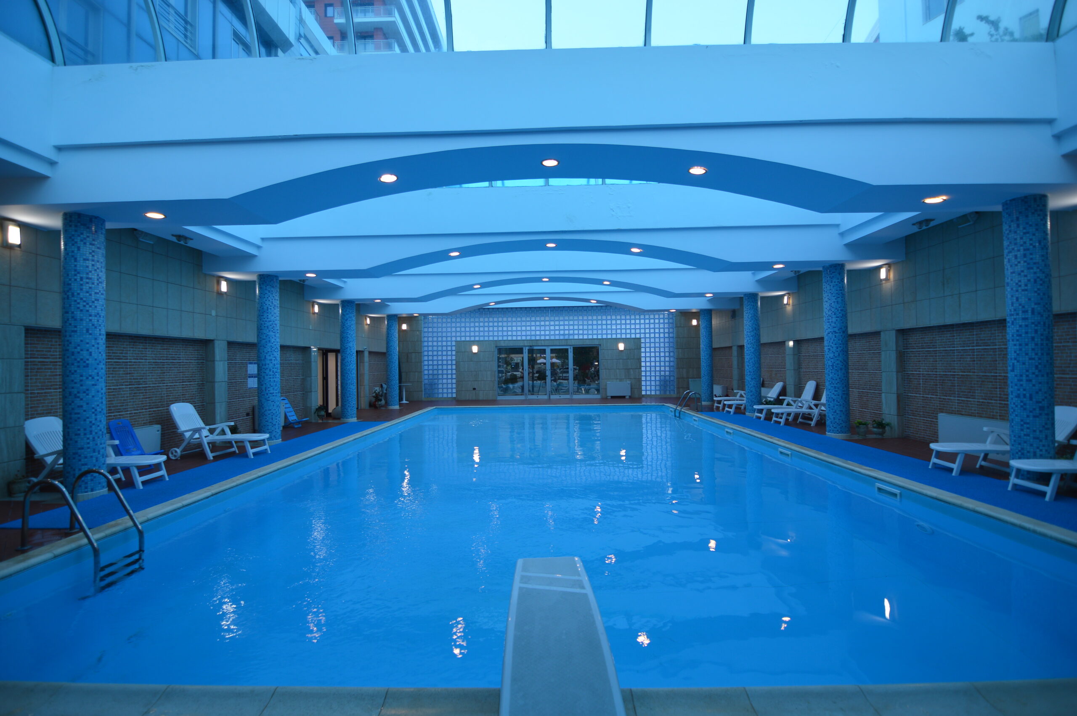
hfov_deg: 95.0
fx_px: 493
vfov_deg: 72.0
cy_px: 358
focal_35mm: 16
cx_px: 538
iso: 100
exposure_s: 1/25
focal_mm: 11
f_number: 2.8
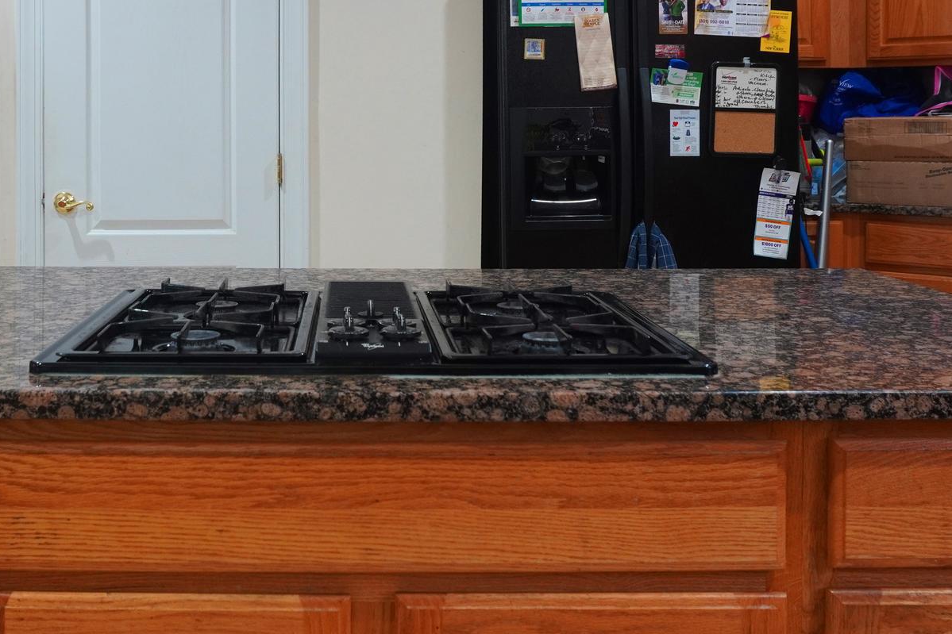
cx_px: 287
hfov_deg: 46.4
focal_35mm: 41
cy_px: 274
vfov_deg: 32.6
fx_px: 1084
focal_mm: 16
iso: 800
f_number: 7.1
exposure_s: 1/6
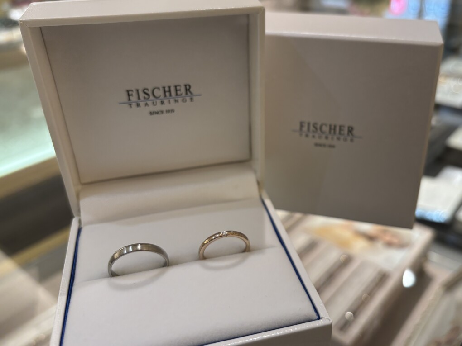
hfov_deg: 67.3
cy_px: 173
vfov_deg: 53.1
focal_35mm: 26
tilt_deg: -27.7
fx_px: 347
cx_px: 231
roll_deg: +0.3
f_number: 1.6
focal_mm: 5.96
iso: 64
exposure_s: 1/120
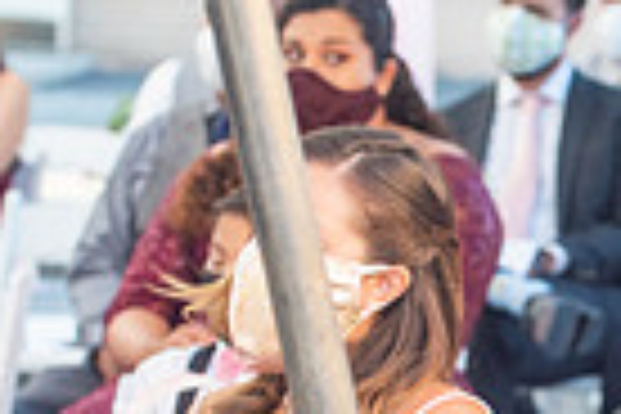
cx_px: 688
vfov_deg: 3.3
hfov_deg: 5.0
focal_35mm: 411
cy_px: 421
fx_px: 7089
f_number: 5
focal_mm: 98
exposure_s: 1/160
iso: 640
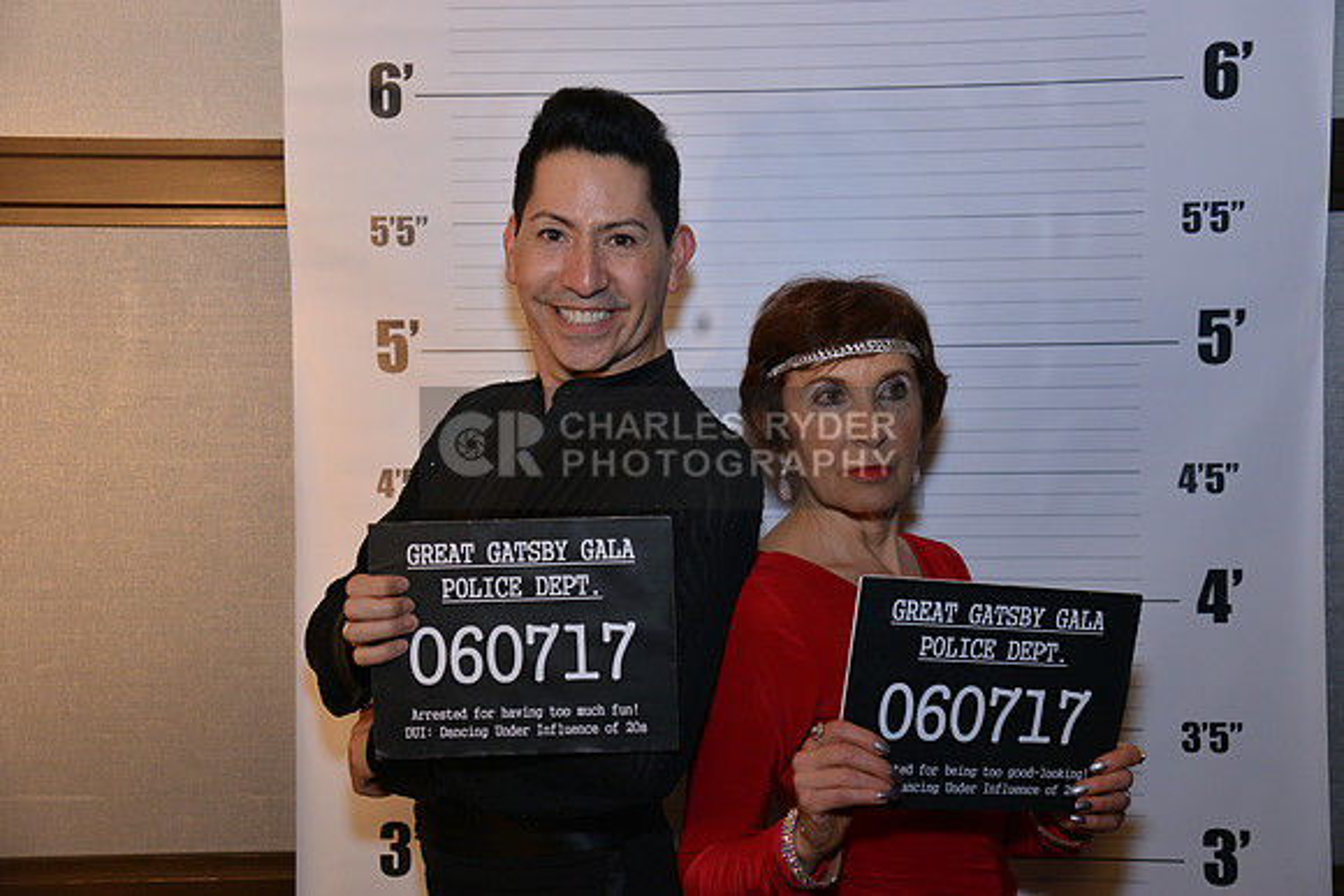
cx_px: 672
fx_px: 1792
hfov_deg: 41.1
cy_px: 448
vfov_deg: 28.1
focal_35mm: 48
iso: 1000
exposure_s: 1/250
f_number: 5
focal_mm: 48
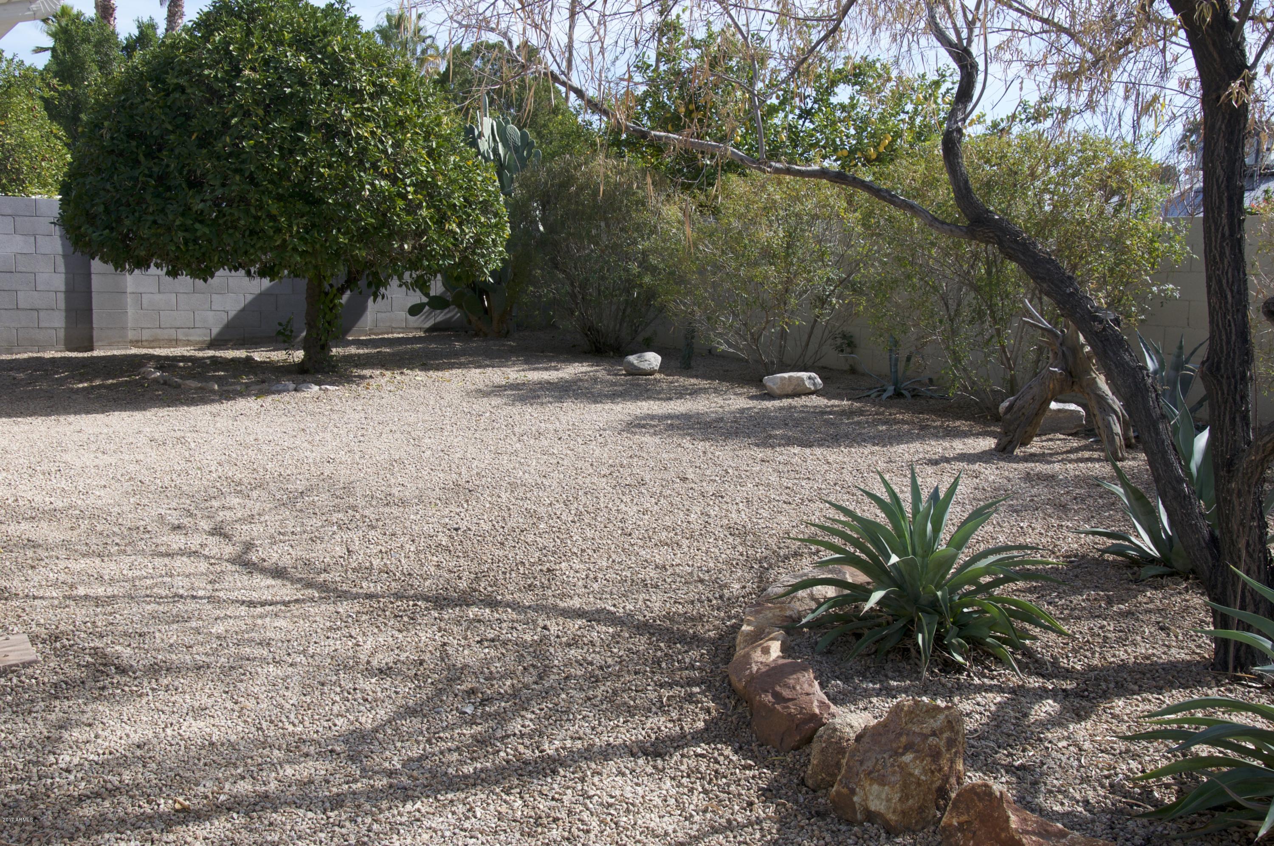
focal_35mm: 38
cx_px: 637
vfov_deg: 35.4
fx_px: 1325
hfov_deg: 51.3
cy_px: 423
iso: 200
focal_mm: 25
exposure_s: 1/125
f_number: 11
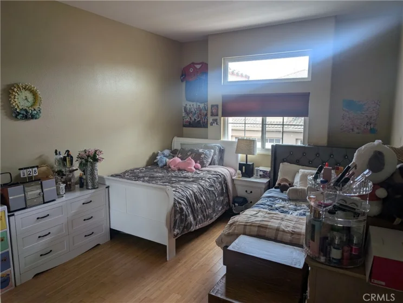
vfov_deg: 56.9
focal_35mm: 24
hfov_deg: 71.5
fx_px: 280
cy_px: 152
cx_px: 202
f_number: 1.68
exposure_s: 1/72.8
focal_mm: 6.9
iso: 22
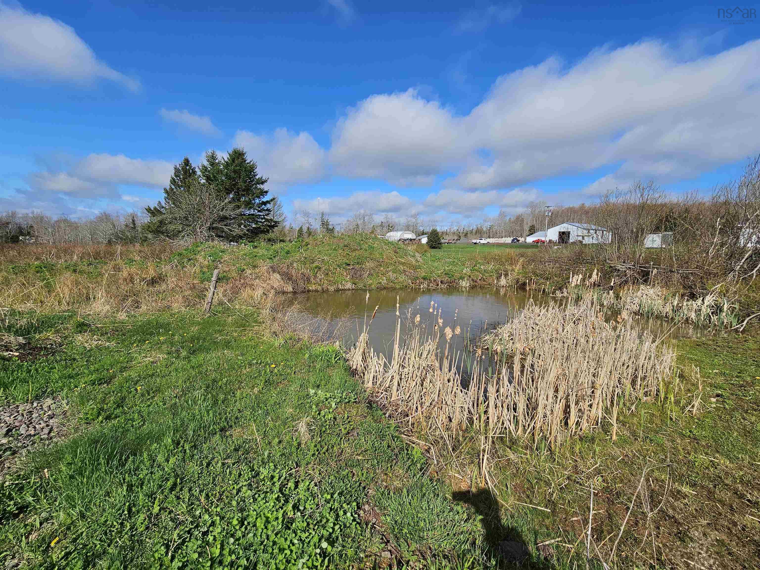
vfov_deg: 89.9
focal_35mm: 13
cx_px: 380
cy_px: 285
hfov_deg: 106.2
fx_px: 285
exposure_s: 1/3300
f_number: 2.2
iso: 50
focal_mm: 2.2
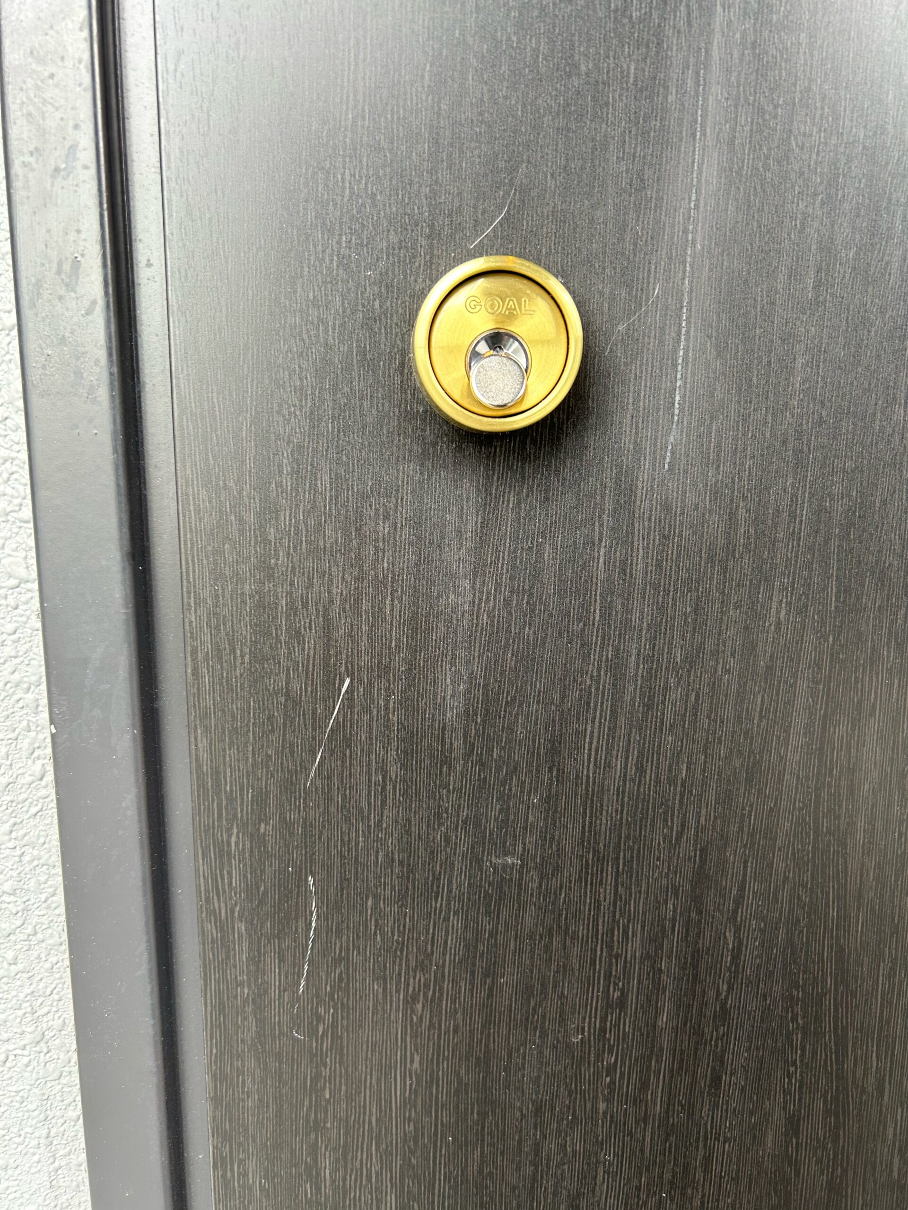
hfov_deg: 53.1
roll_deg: -0.9
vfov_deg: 67.3
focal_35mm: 26
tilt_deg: -12.7
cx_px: 454
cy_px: 605
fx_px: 909
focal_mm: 5.7
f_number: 1.5
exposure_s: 1/60
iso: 80
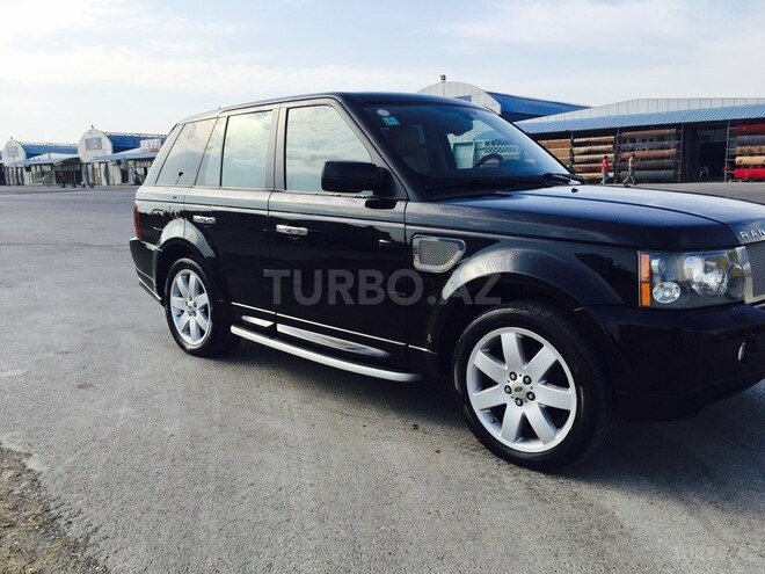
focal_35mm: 29
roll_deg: +0.6
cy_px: 287
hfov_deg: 61.7
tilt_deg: -8.7
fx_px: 641
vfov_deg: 48.2
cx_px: 382
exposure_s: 1/1319
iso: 32
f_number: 2.2
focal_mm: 4.15
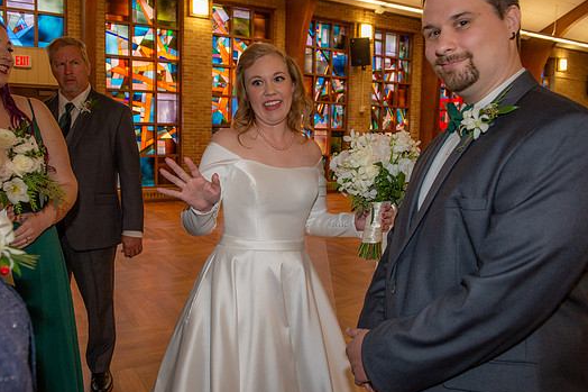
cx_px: 285
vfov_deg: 42.3
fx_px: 506
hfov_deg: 60.3
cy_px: 183
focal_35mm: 31
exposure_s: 1/125
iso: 1600
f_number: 5.6
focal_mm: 28
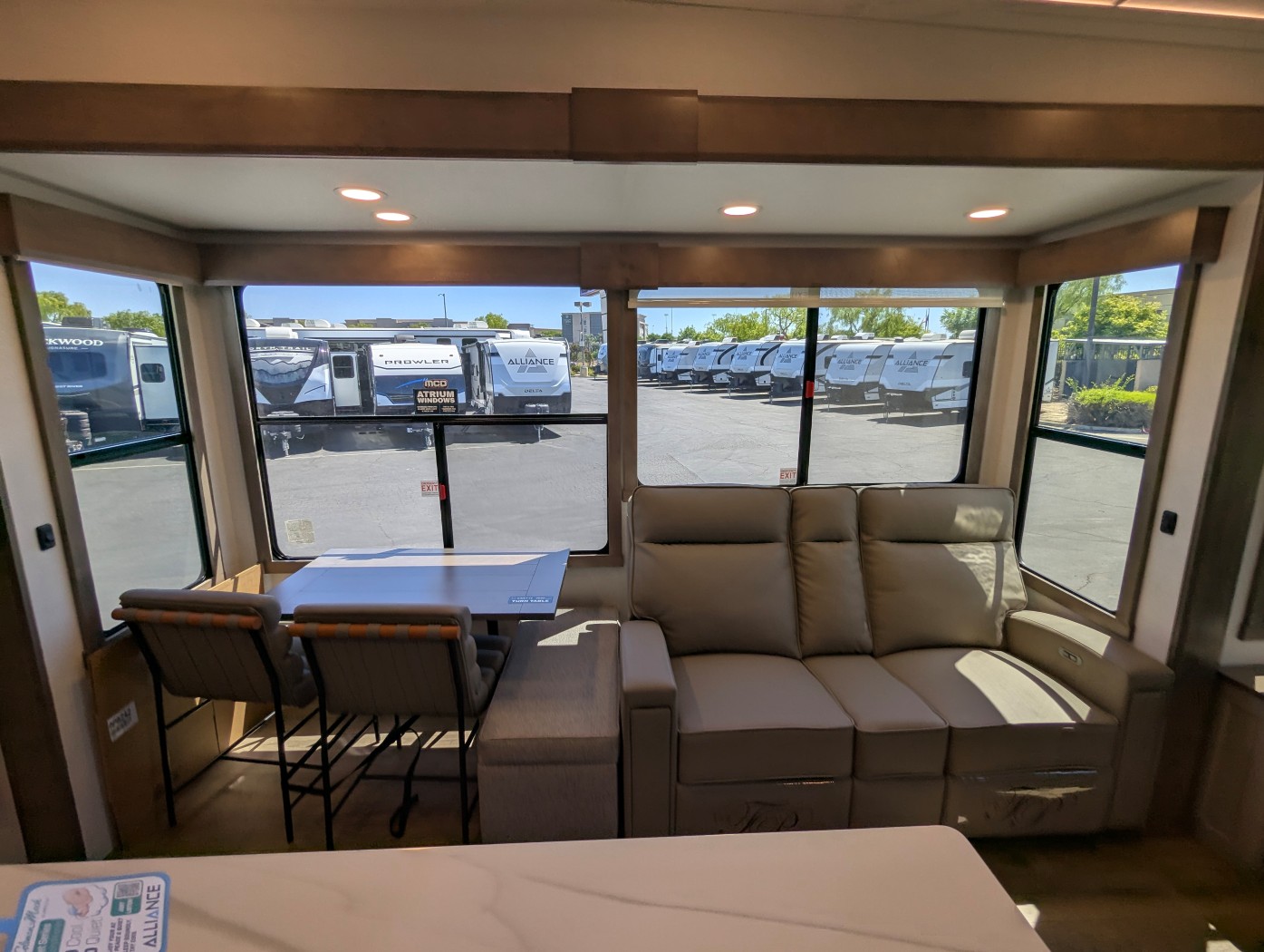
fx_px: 585
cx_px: 632
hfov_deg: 94.4
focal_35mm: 16
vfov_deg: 78.2
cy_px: 476
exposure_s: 1/323
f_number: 2.2
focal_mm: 2.35
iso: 47
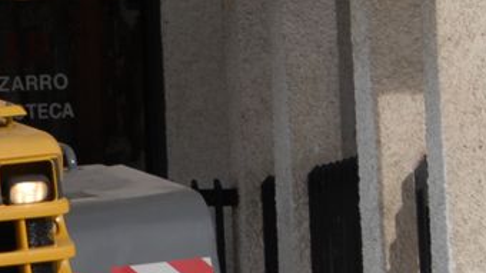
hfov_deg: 6.4
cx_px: -354
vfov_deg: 3.6
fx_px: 4296
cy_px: 227
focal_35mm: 333
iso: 125
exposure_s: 1/500
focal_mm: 45
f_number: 7.1
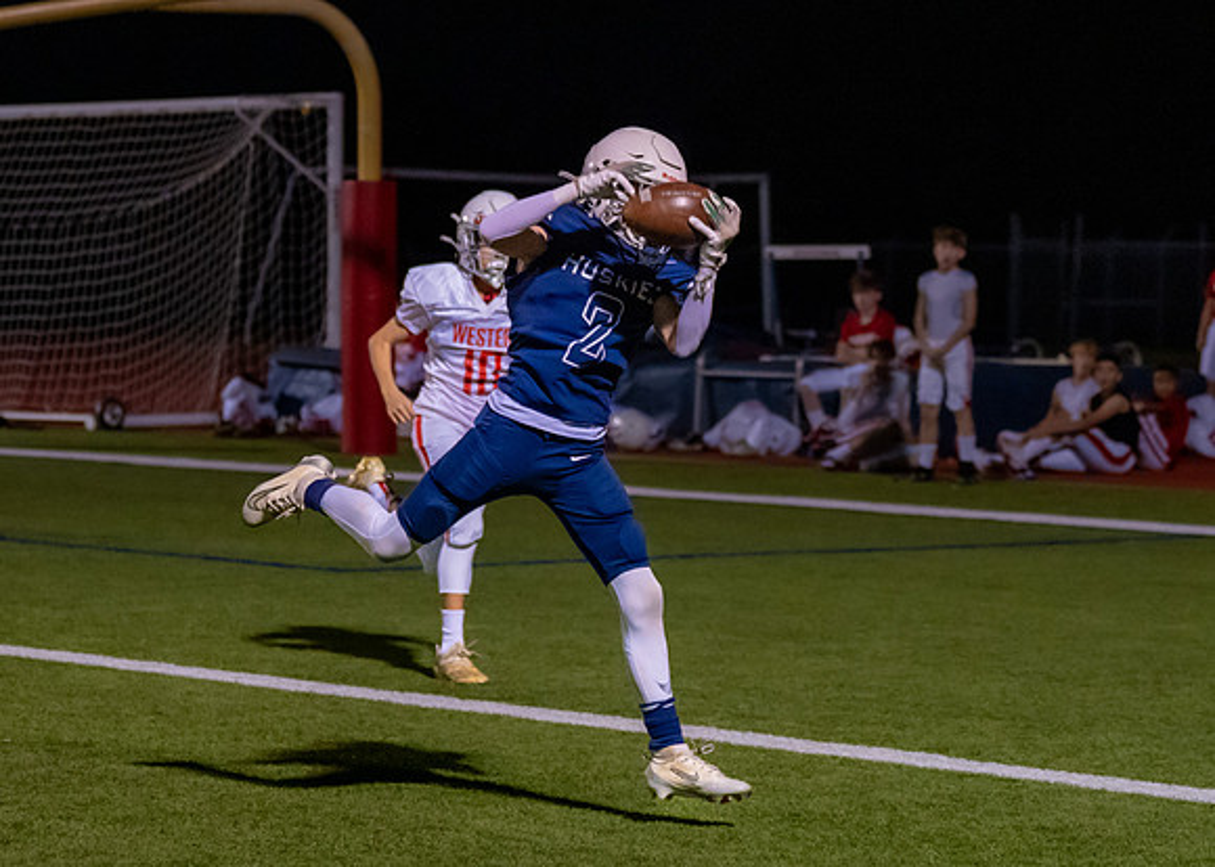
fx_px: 4918
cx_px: 602
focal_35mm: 143
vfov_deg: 10.1
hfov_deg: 14.1
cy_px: 285
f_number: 2.8
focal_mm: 70
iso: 5000
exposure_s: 1/1000
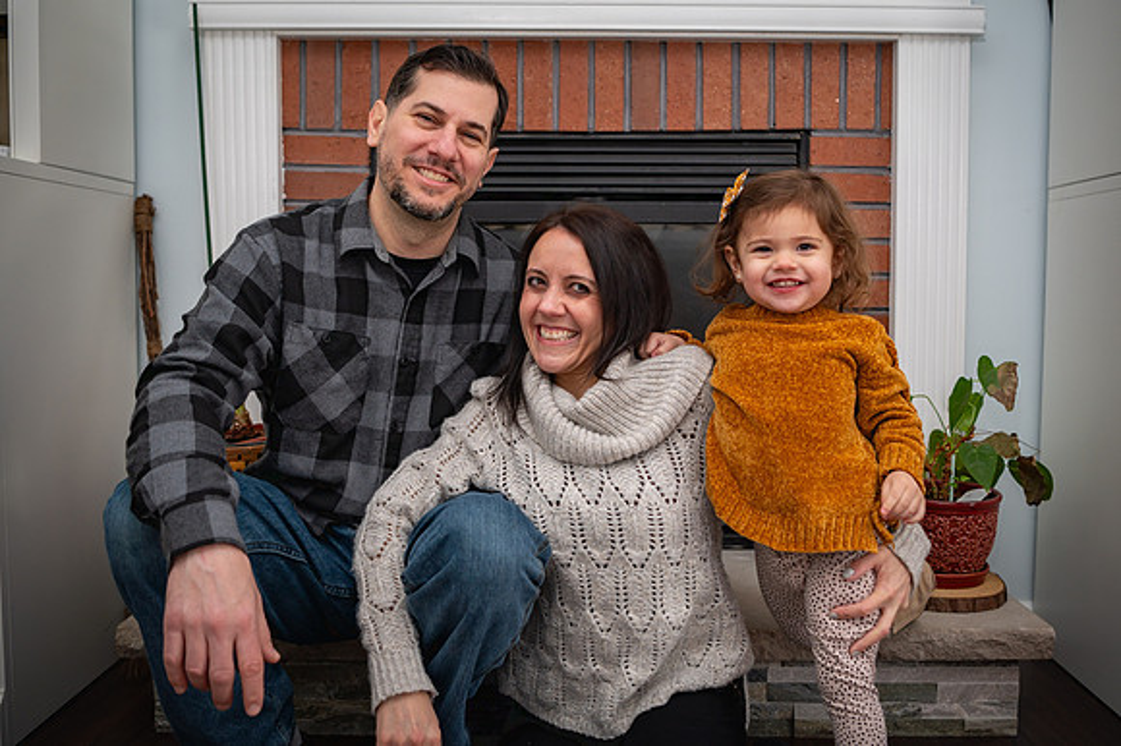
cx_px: 594
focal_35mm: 33
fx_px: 1016
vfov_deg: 40.3
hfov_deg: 57.7
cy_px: 339
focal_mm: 29
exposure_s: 1/125
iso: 200
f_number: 2.8
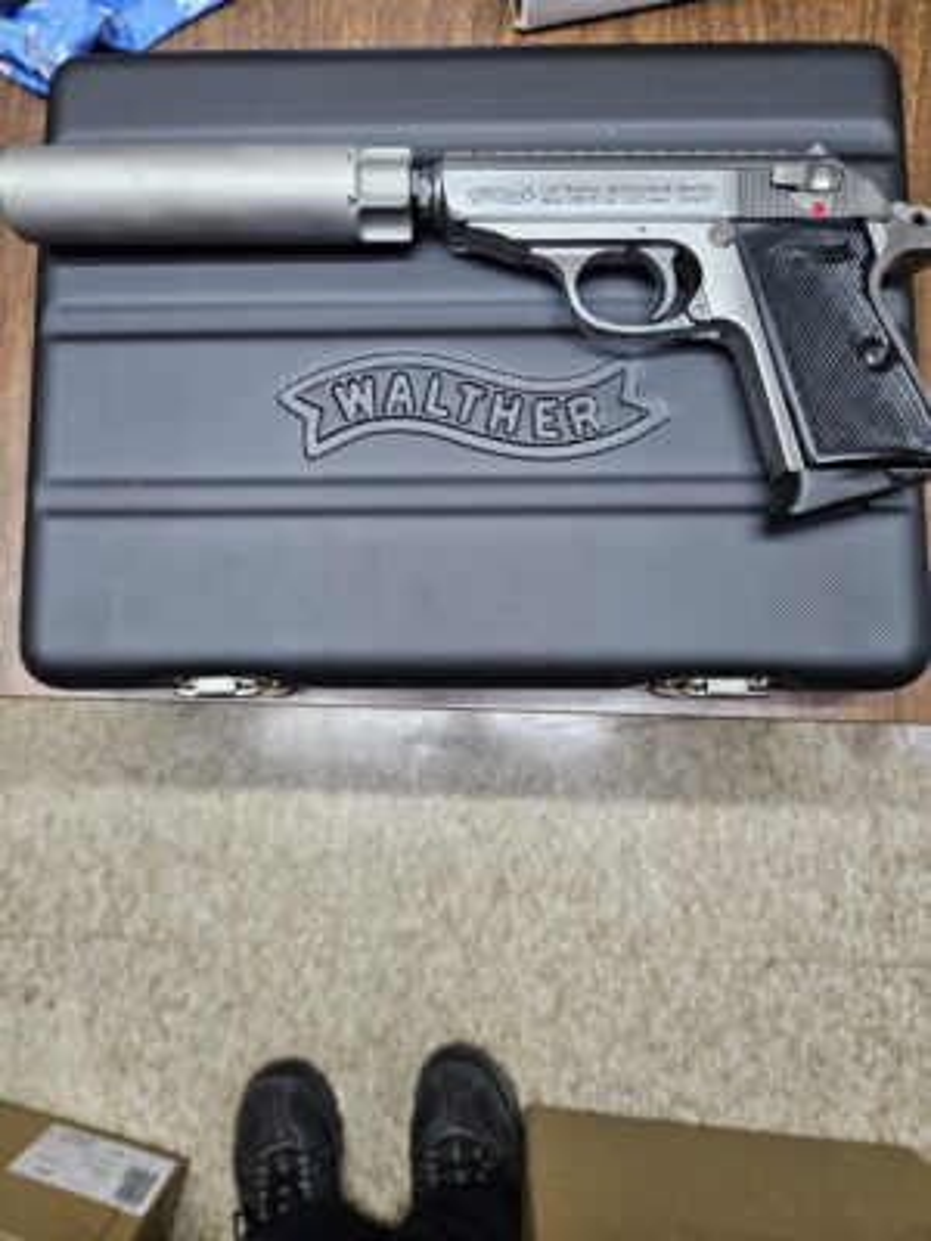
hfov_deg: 58.9
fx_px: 825
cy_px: 620
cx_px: 466
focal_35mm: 23
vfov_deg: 73.9
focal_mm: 5.4
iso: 320
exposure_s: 1/170
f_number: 1.8
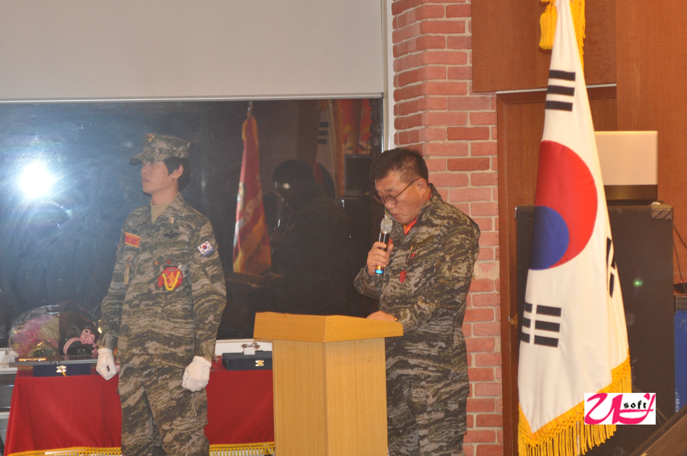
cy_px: 224
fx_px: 2173
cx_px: 343
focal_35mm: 114
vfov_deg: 12.0
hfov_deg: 18.0
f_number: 2.8
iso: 800
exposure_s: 1/60
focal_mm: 70
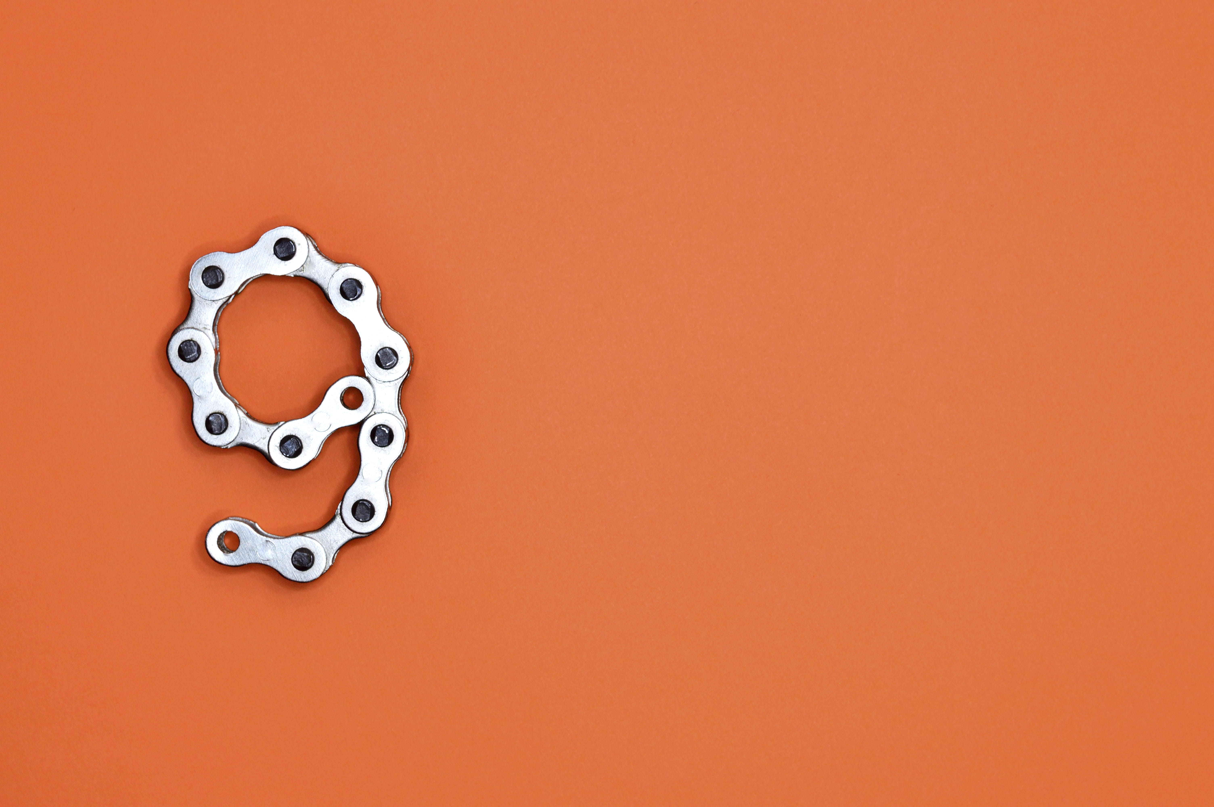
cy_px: 404
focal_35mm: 75
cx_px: 607
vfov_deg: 18.1
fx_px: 2527
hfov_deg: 27.0
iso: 200
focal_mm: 50
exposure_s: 1/30
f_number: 8
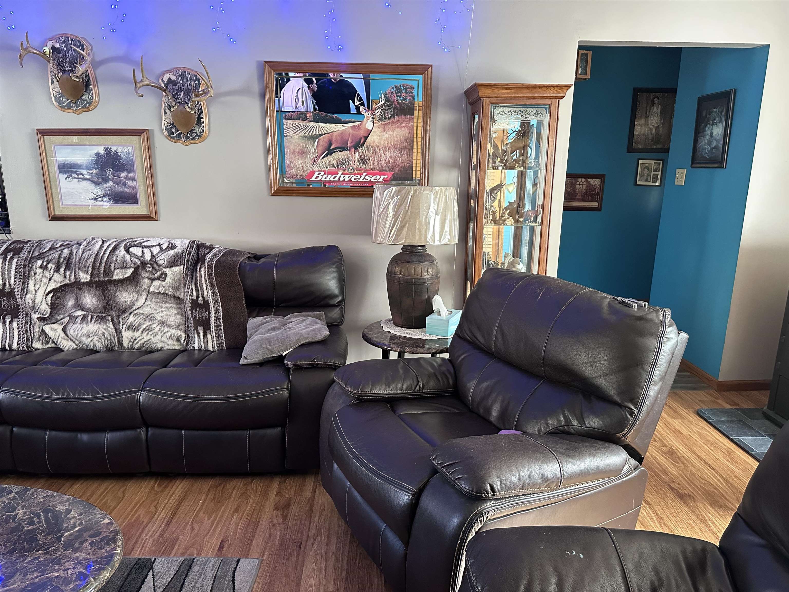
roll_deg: -0.7
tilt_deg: -12.6
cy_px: 296
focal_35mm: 24
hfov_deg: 71.6
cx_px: 394
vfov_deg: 56.8
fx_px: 547
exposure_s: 1/60
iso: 640
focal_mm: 6.86
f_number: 1.78
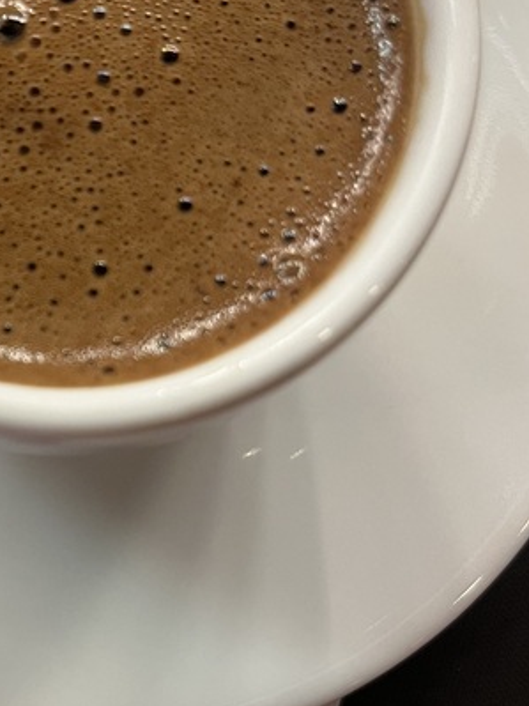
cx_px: -5
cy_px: 425
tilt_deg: -82.0
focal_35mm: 60
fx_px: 1223
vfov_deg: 32.1
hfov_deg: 23.3
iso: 160
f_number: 1.6
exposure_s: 1/60
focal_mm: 5.1
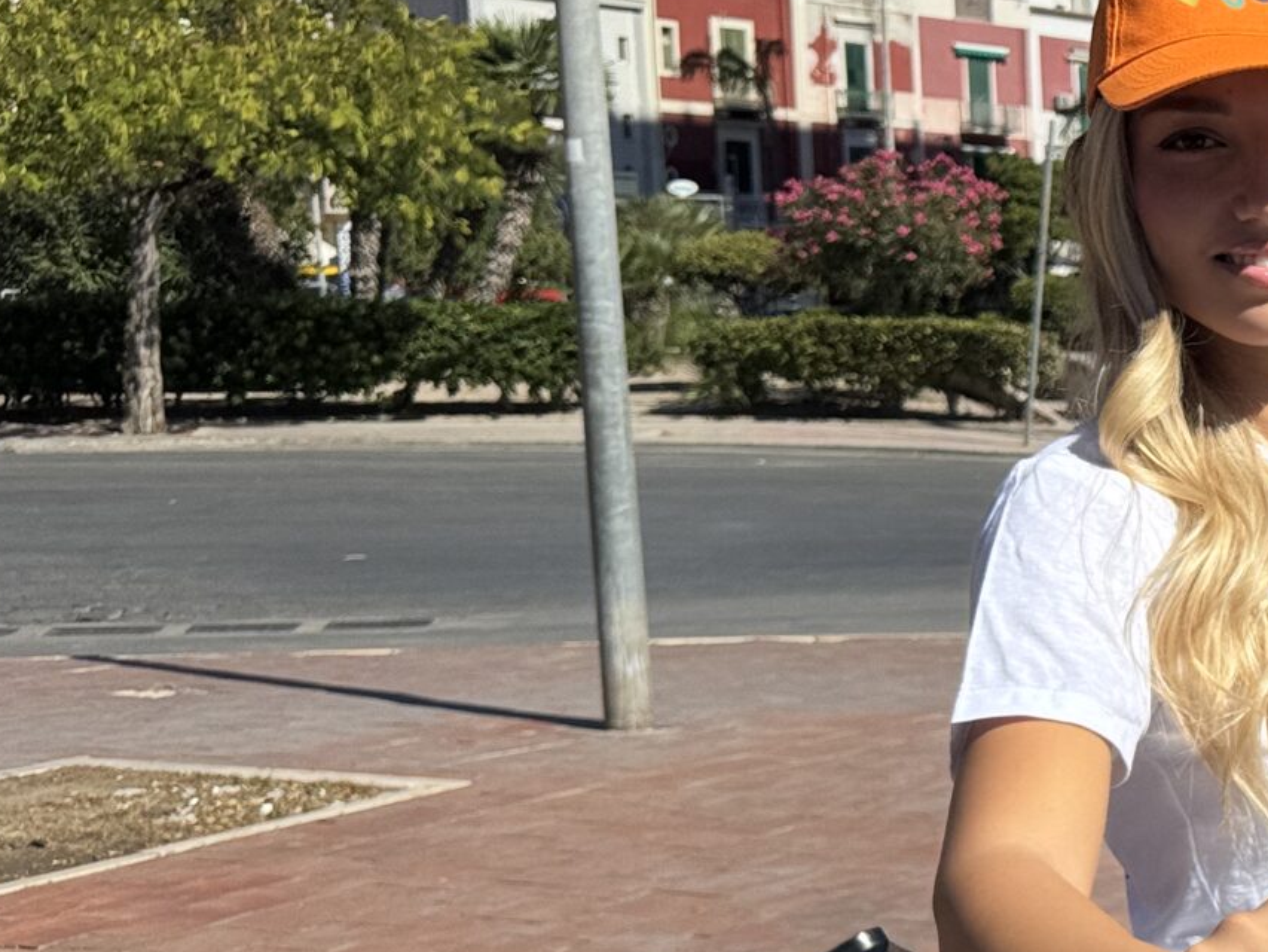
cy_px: 754
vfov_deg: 20.2
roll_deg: +0.9
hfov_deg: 22.5
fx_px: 2638
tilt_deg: -8.9
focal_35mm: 72
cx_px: 1860
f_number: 1.78
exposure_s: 1/12346
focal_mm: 6.76
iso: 80
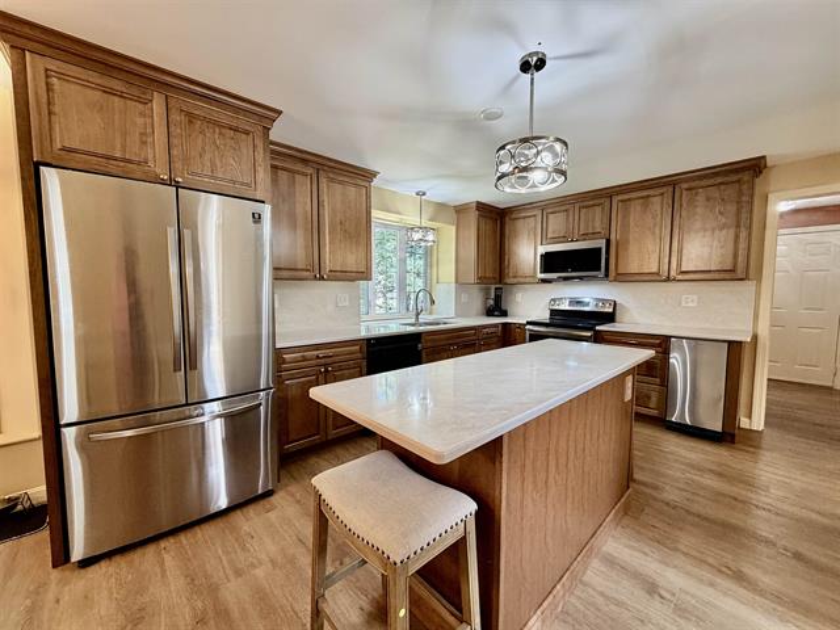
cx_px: 420
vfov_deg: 85.7
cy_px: 315
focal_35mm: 14
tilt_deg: -4.6
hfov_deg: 102.1
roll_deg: +0.6
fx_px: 340
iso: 200
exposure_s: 1/60
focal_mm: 2.22
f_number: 2.2
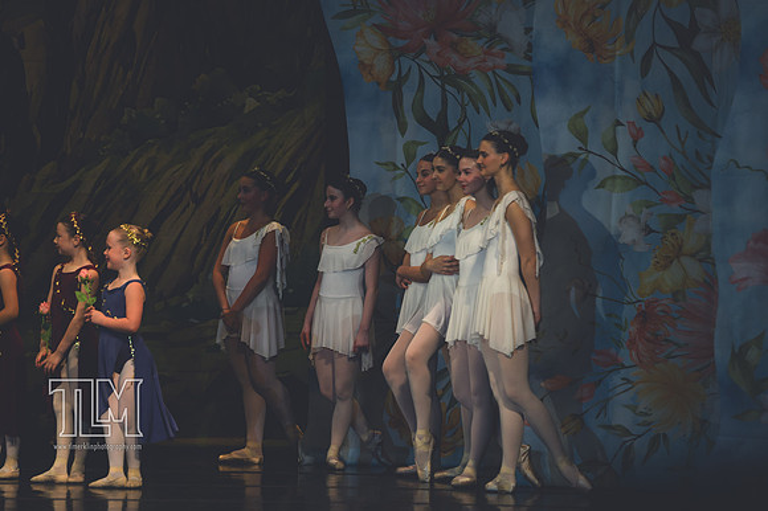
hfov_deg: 6.9
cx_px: 384
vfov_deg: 4.6
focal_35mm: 300
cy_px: 256
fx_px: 6396
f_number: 2.8
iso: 640
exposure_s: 1/500
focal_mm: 200
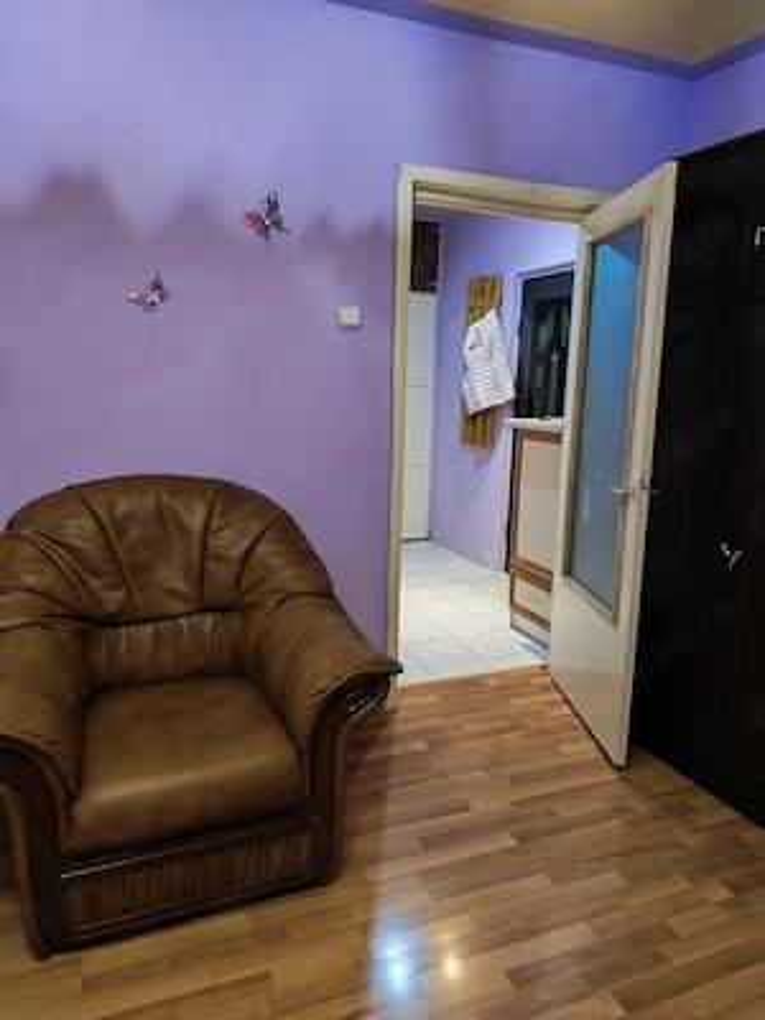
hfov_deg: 58.9
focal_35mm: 23
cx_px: 382
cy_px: 510
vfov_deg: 73.9
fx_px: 678
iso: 1600
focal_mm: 6.18
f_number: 1.65
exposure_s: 1/25
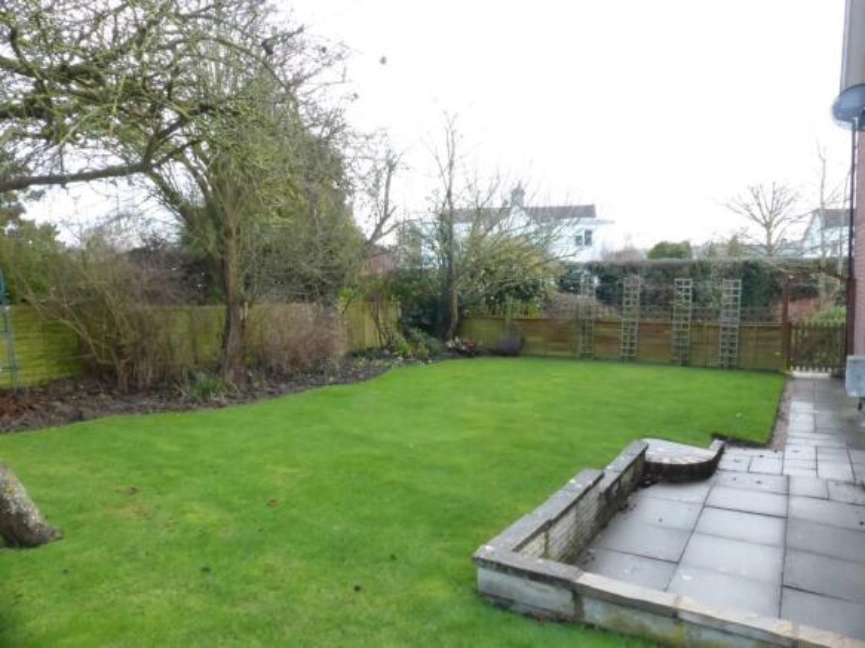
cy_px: 324
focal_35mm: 24
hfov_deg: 71.6
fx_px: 600
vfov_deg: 56.8
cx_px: 432
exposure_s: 1/50
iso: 400
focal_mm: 4.3
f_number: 8
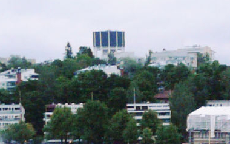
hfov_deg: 12.9
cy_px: 300
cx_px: 249
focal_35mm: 160
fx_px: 1002
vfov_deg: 7.8
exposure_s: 1/20
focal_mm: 4.6
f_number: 2.8
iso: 200
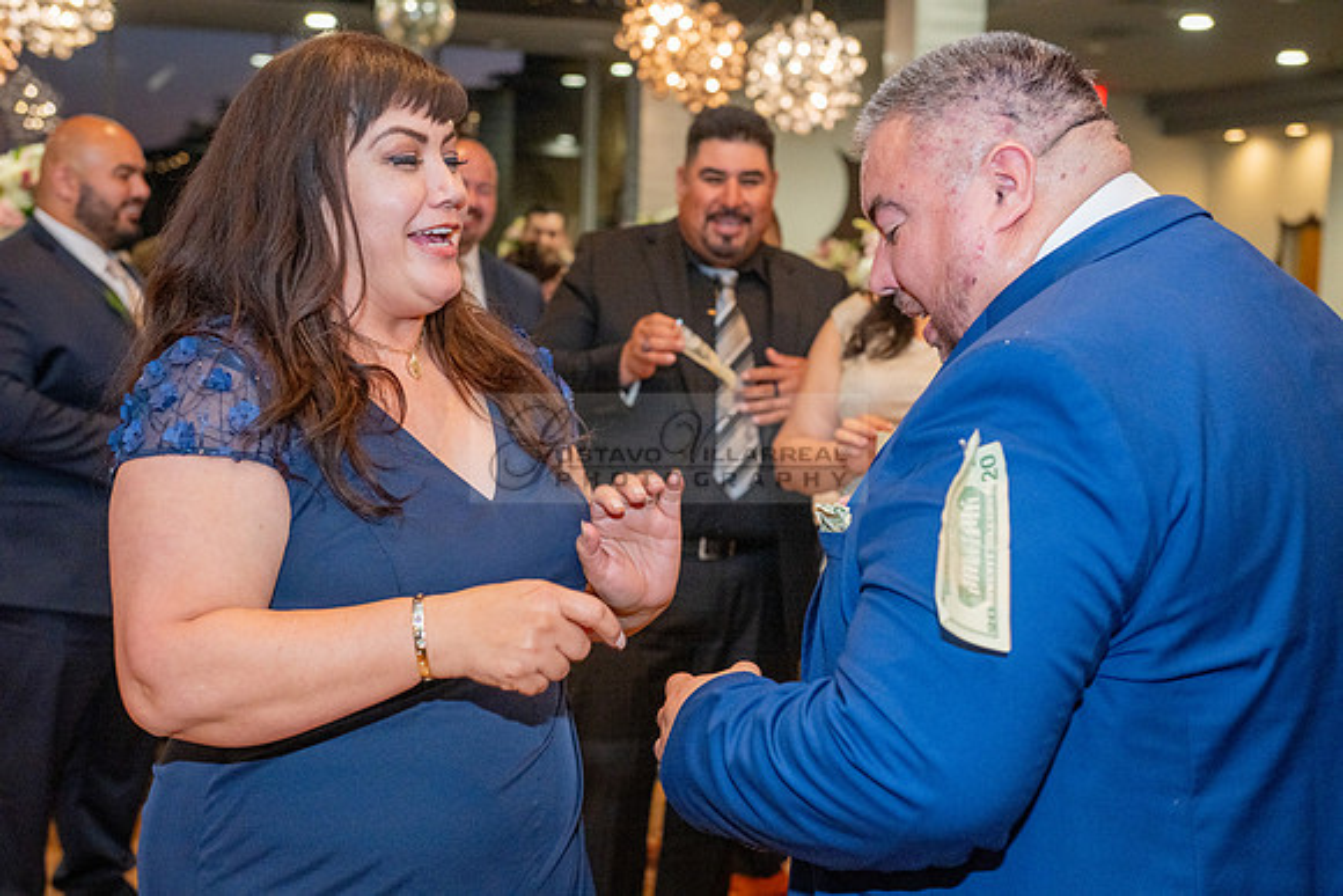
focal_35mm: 52
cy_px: 448
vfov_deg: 26.0
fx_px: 1940
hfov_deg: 38.2
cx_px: 672
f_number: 4.5
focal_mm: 52
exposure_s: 1/200
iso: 2000
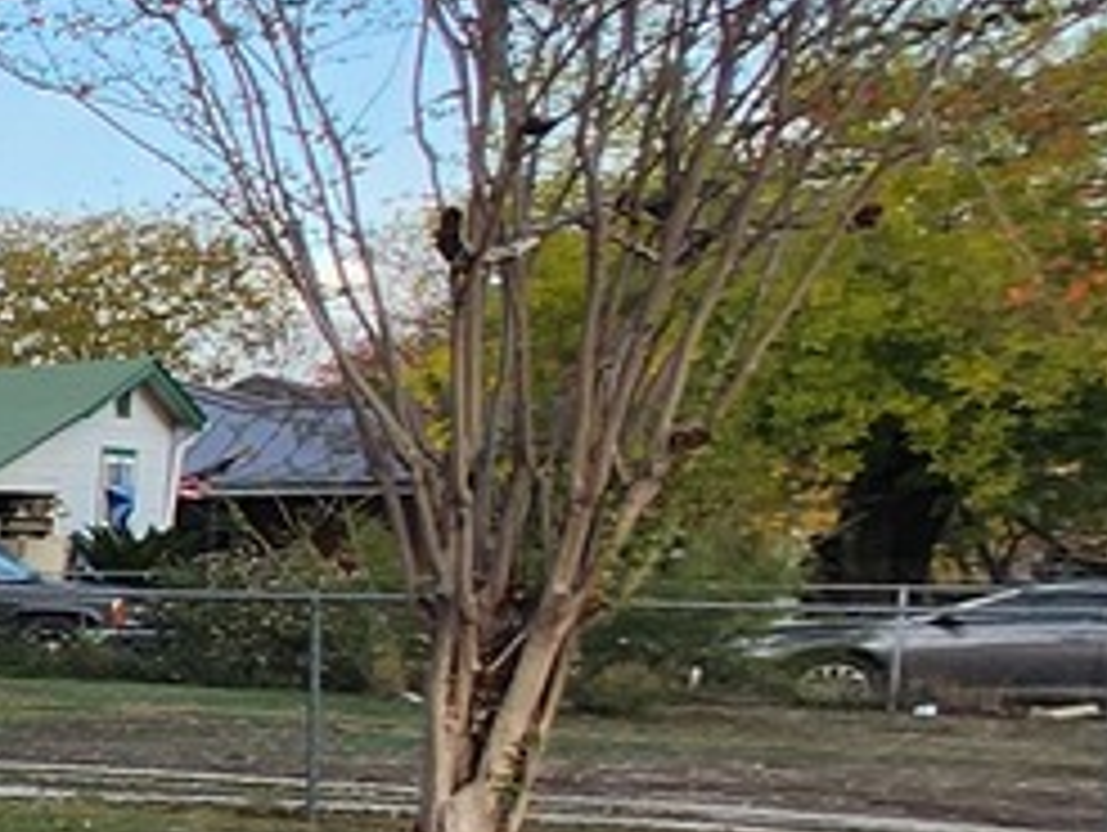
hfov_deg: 12.0
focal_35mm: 76
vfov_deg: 19.0
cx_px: -2106
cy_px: 801
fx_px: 2433
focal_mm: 1.74
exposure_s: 1/207
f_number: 2.2
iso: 32
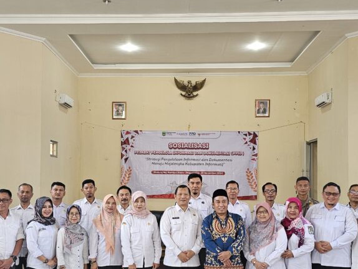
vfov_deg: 34.9
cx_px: 170
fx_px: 424
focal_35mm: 41
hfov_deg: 45.7
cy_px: 175
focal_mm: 6.3
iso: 400
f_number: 1.7
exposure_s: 1/100
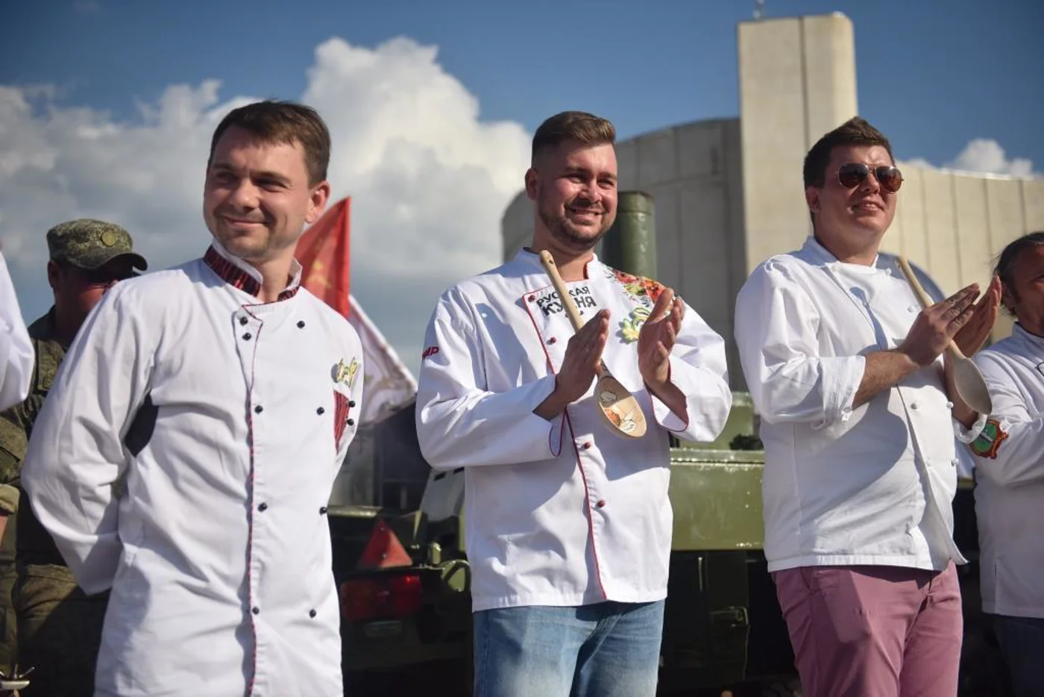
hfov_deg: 46.4
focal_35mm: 42
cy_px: 348
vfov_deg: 31.9
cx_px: 522
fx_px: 1218
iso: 180
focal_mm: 42
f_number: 2.8
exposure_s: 1/8000
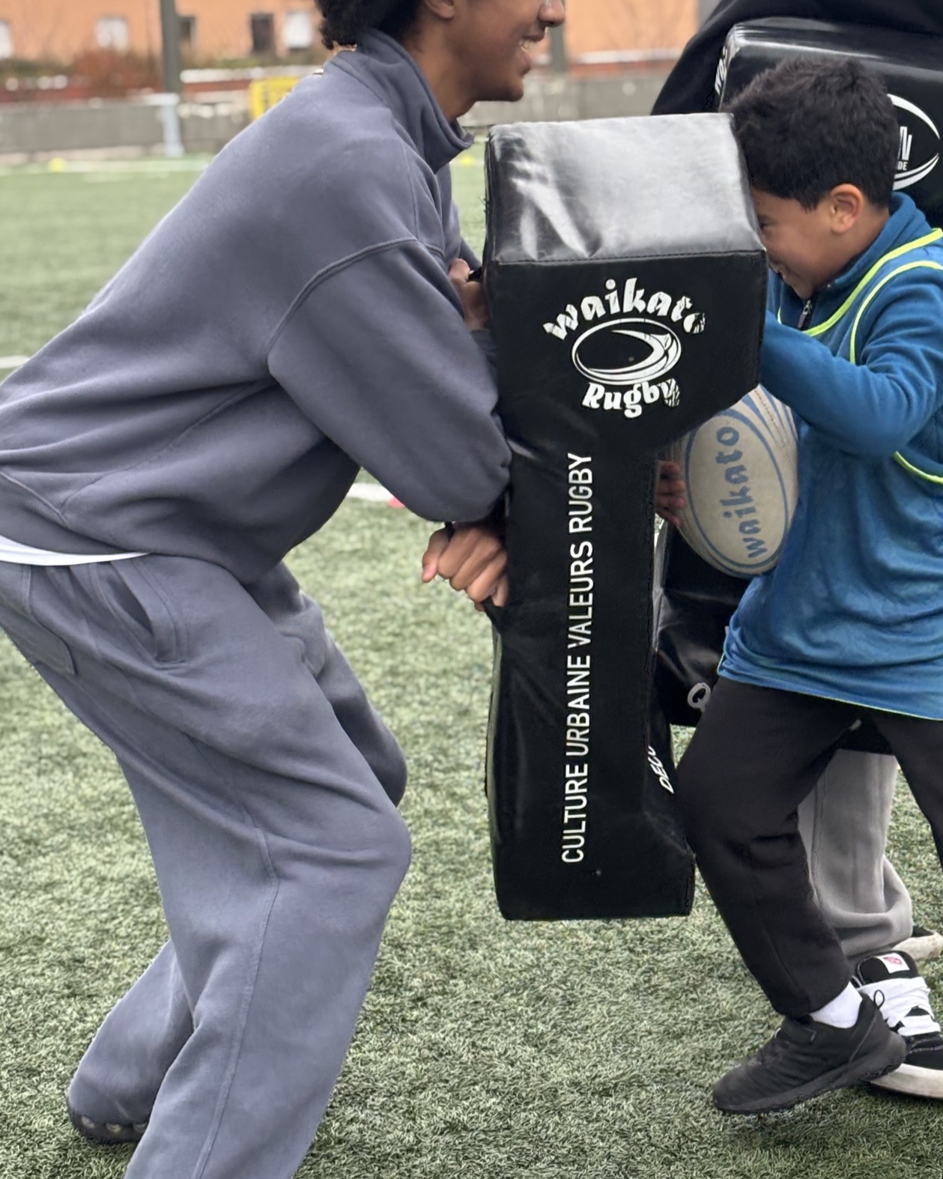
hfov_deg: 17.8
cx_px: 642
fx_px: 3001
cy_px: 409
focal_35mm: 86
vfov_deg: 22.2
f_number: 1.6
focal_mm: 5.96
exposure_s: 1/171
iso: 40
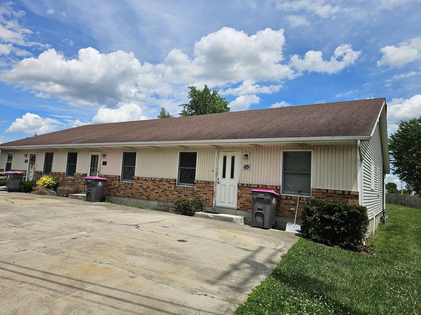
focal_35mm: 24
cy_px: 153
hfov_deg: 71.6
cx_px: 204
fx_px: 292
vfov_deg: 56.8
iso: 10
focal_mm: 6.3
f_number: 1.7
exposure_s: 1/1559
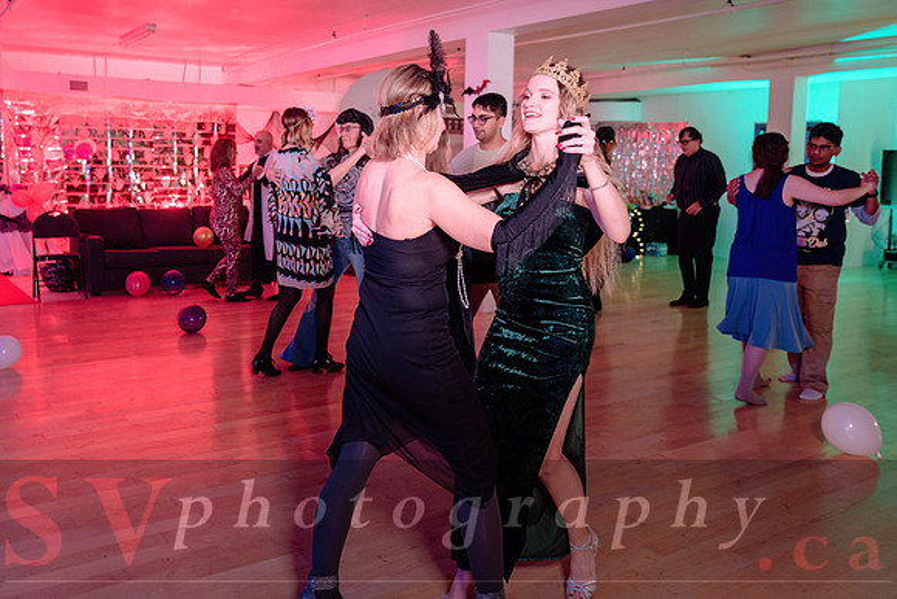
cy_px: 245
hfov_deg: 55.3
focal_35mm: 34
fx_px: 855
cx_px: 409
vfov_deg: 38.4
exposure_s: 1/100
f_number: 2.8
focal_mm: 29
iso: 800
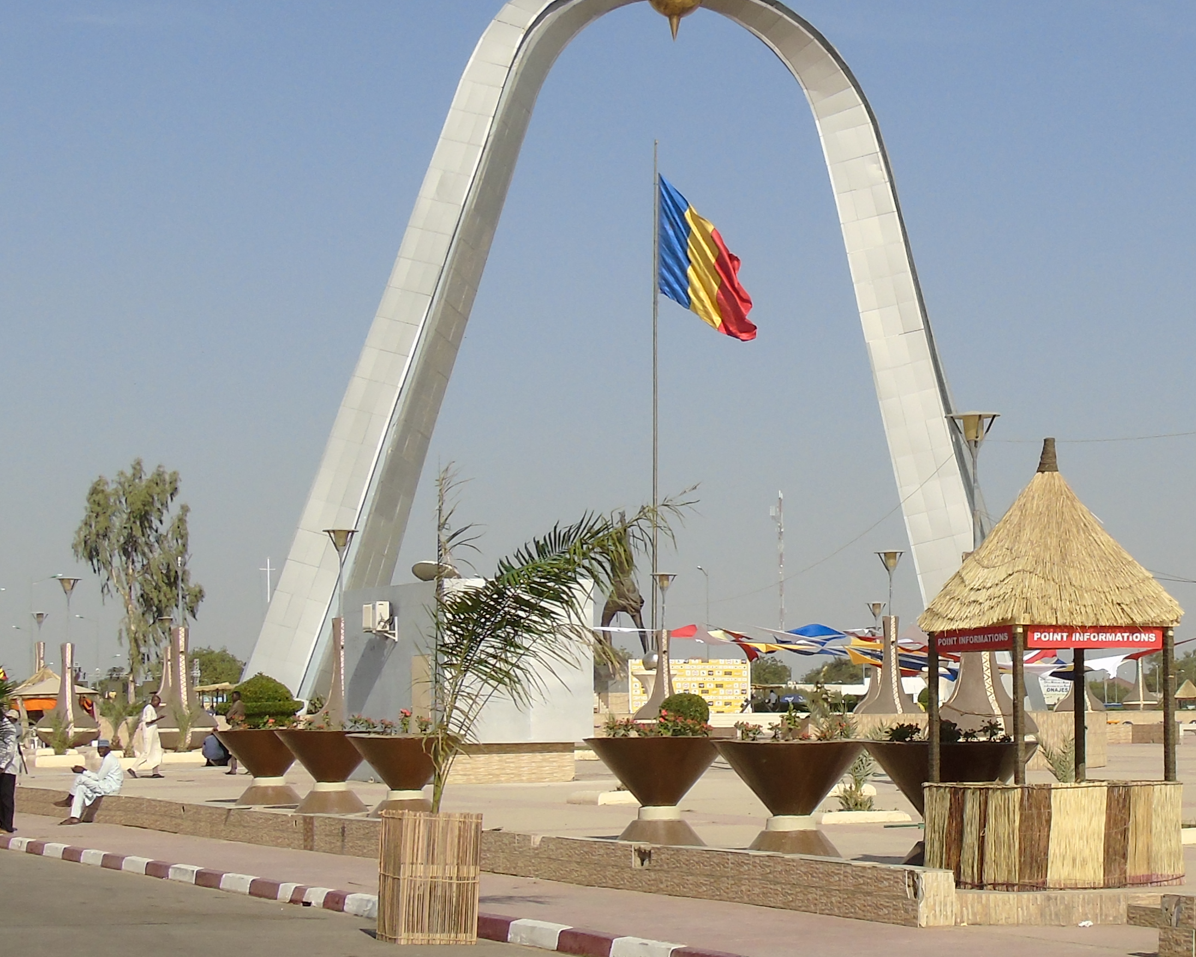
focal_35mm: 78
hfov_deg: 24.1
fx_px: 2761
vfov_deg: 19.6
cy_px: 666
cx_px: 953
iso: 80
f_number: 3.8
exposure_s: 1/1250
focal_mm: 6.1
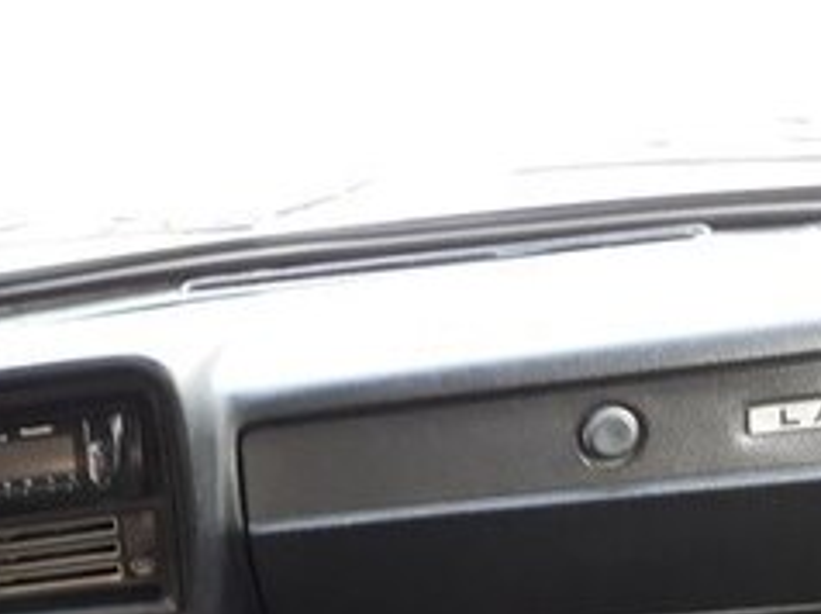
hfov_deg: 24.0
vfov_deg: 18.2
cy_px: 812
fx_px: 1777
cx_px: -131
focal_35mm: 75
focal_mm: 3.6
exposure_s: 1/33
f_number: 1.9
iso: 200
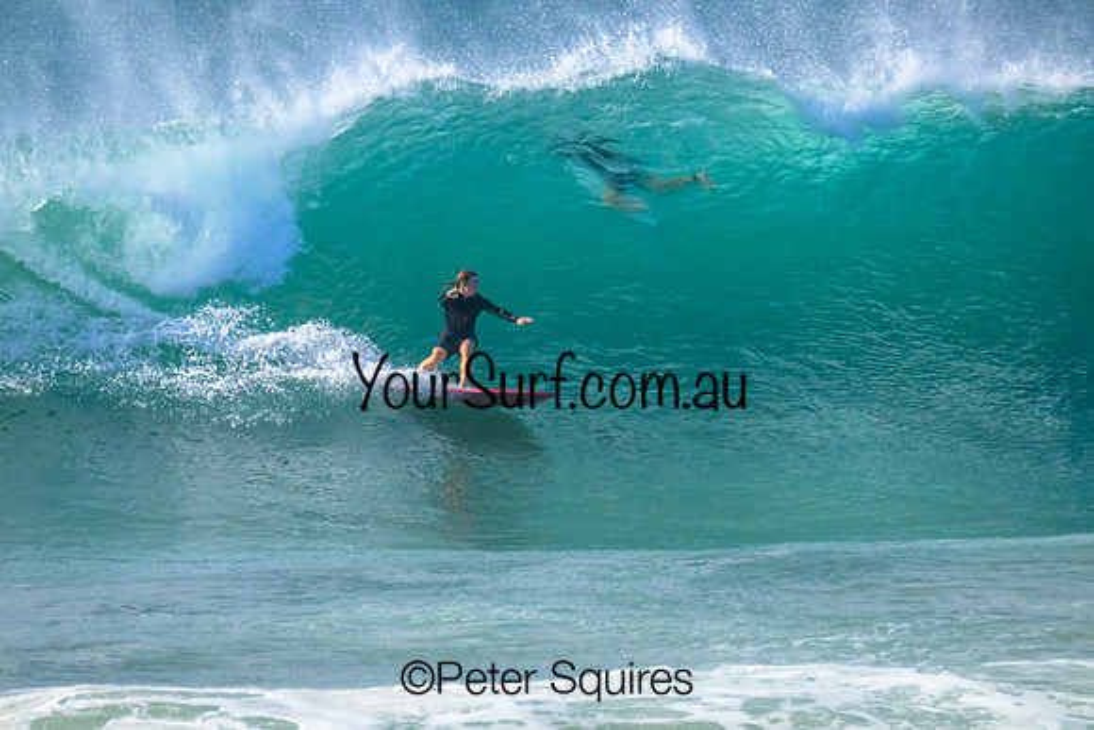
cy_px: 365
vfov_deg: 1.7
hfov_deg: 2.6
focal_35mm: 800
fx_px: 24316
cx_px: 547
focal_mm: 800
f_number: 11
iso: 7200
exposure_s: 1/2500
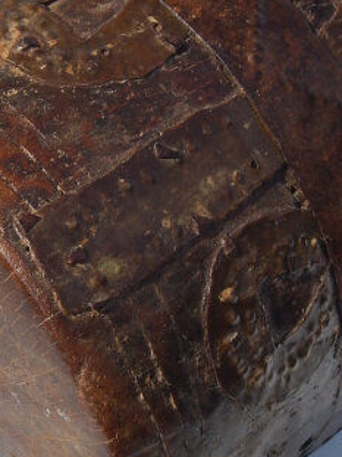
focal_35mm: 126
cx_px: 101
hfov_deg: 11.7
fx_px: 1661
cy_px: 237
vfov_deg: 15.6
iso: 125
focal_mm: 8.6
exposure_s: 1/800
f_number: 3.7
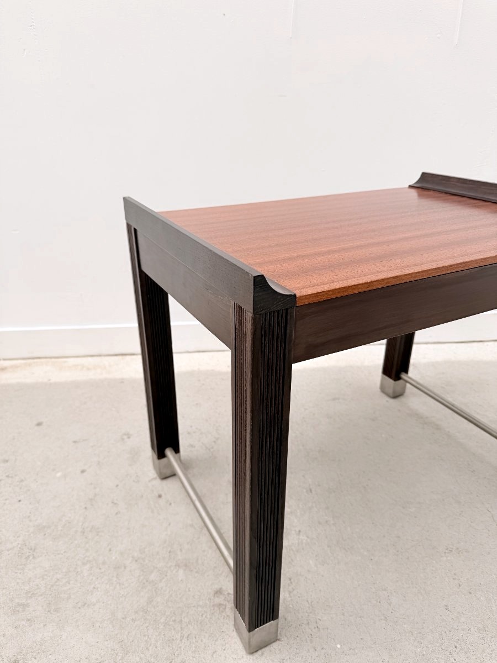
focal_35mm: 24
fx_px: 459
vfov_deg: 71.6
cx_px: 248
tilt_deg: -26.2
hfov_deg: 56.8
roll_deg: -0.1
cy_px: 332
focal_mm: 6.76
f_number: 1.78
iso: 80
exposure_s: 1/765
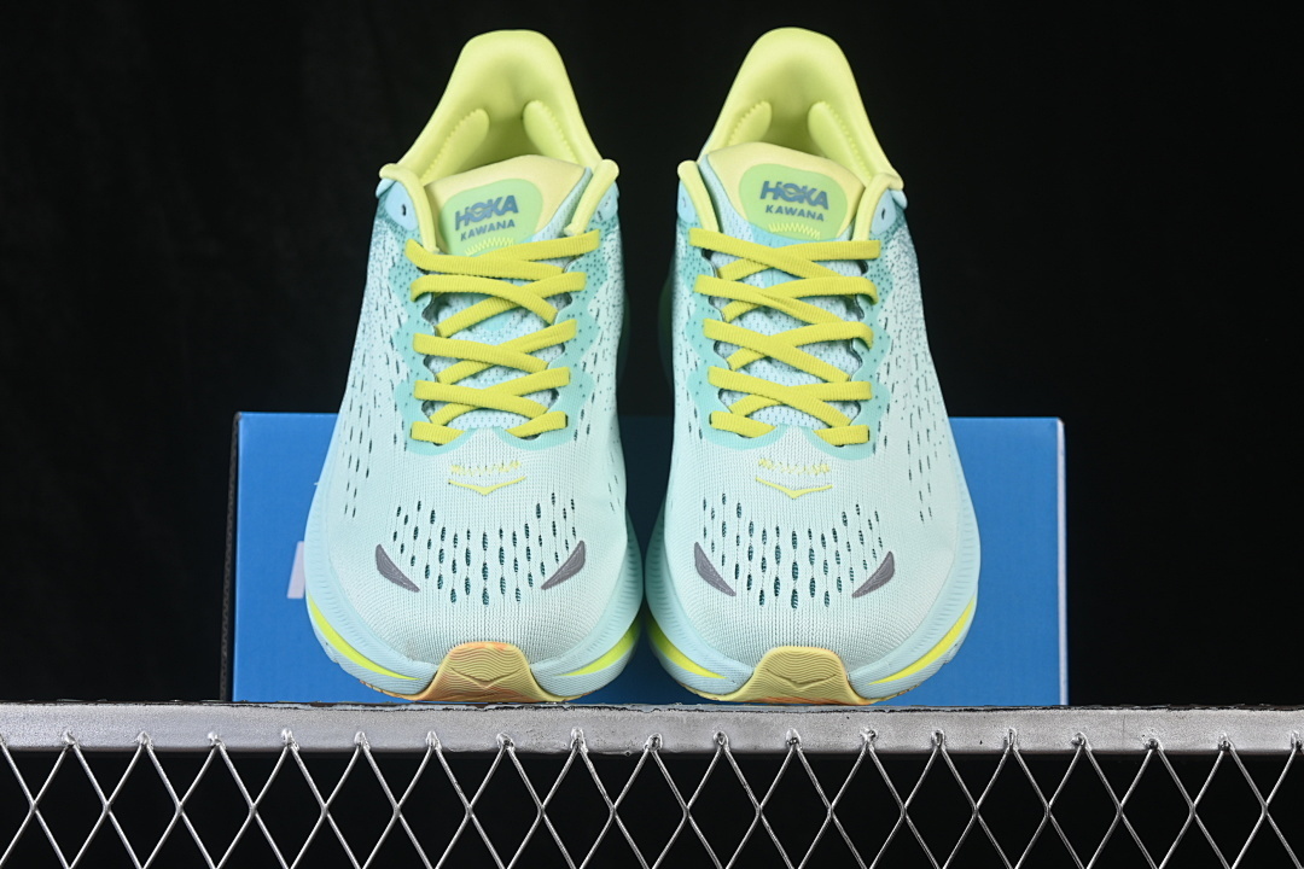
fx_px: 2716
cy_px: 434
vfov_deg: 18.2
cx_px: 652
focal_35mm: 75
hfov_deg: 27.0
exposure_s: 1/80
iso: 160
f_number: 8
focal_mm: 50
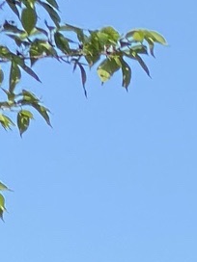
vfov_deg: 4.8
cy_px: 898
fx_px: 2899
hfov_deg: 3.8
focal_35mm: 382
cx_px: 615
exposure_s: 1/533
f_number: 2
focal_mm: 6
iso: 20
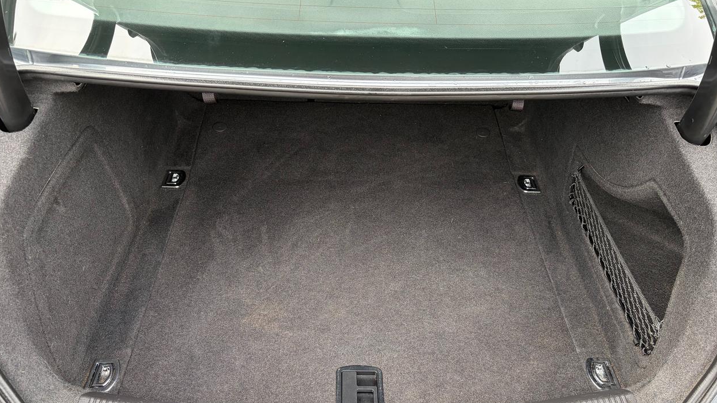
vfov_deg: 40.1
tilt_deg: -41.3
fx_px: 551
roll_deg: +0.1
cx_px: 364
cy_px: 226
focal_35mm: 29
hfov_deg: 66.1
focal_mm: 5.96
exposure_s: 1/213
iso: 100
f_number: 1.6
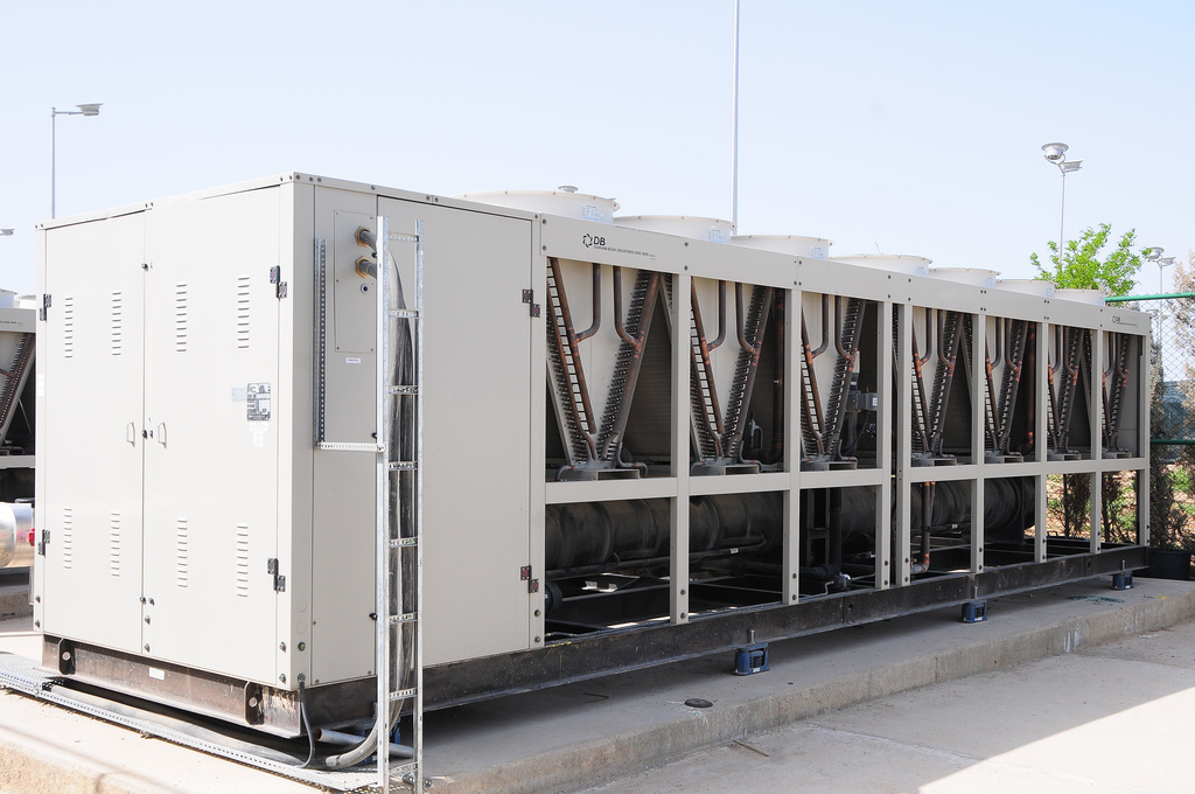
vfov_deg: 34.1
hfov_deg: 49.6
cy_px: 397
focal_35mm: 39
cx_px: 598
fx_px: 1293
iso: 250
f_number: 9
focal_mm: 26
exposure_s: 1/320
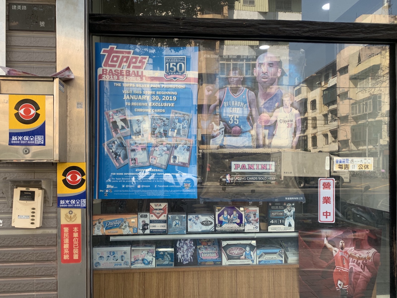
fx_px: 298
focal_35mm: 26
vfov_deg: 53.1
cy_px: 149
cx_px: 198
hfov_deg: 67.3
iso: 25
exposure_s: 1/340
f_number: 1.8
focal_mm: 4.25
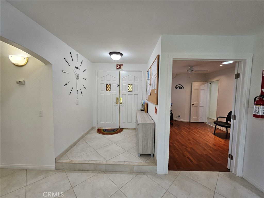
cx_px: 132
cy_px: 99
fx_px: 99
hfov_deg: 106.2
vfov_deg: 89.9
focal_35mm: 13
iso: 160
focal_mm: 1.74
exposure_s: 1/60
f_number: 2.2
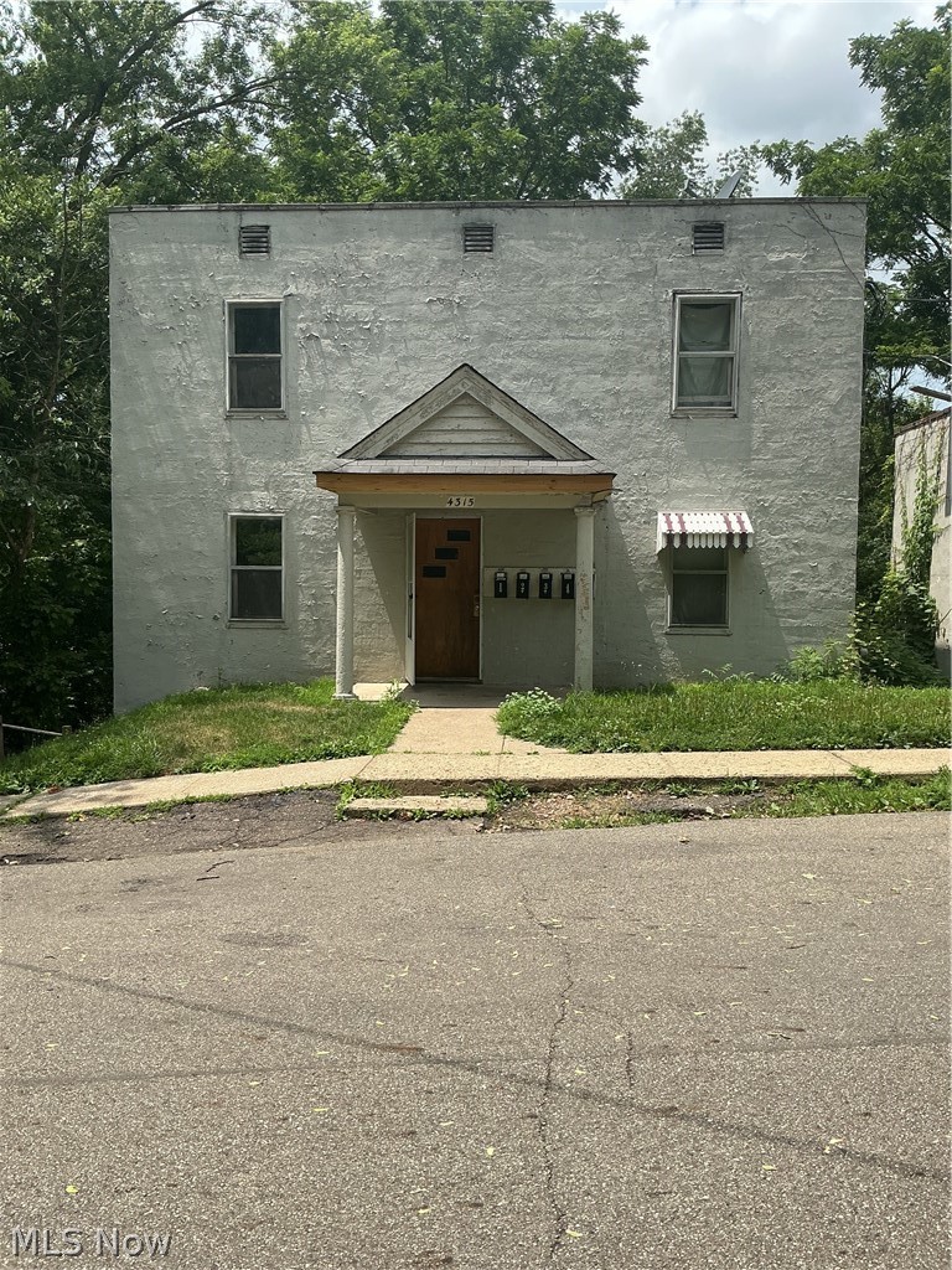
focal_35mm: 29
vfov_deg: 61.7
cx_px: 476
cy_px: 635
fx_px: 1063
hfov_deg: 48.2
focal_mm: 3
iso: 25
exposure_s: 1/1534
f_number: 1.8
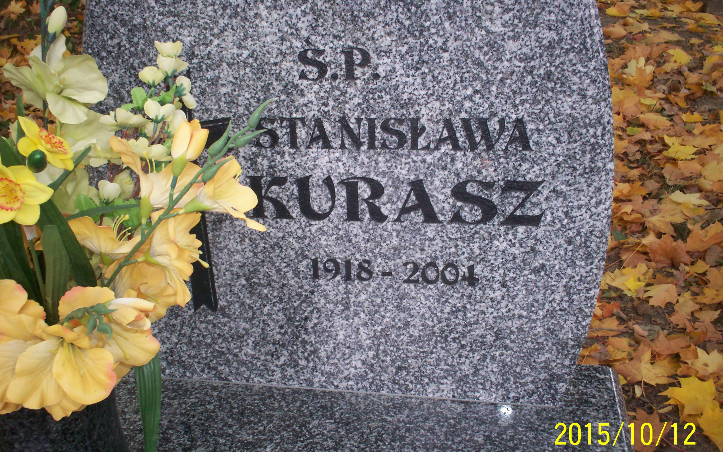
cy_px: 230
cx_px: 364
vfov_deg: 32.8
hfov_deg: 50.4
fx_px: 768
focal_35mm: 39
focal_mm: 6
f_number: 4.5
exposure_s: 1/60
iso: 140
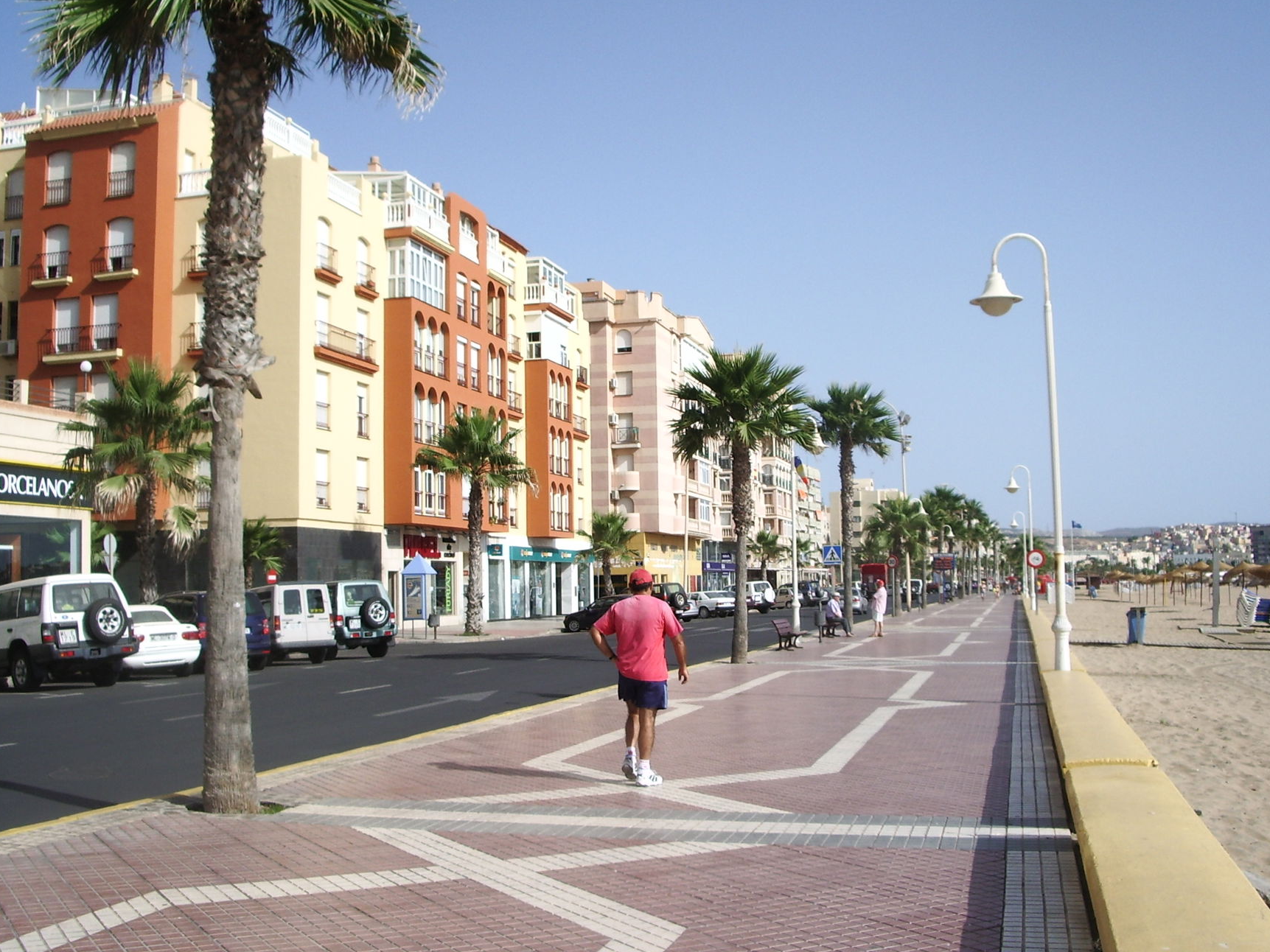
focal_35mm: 39
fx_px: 1431
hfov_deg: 47.9
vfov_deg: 36.8
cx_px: 639
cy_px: 492
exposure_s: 1/500
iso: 50
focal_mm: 5.8
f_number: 4.3
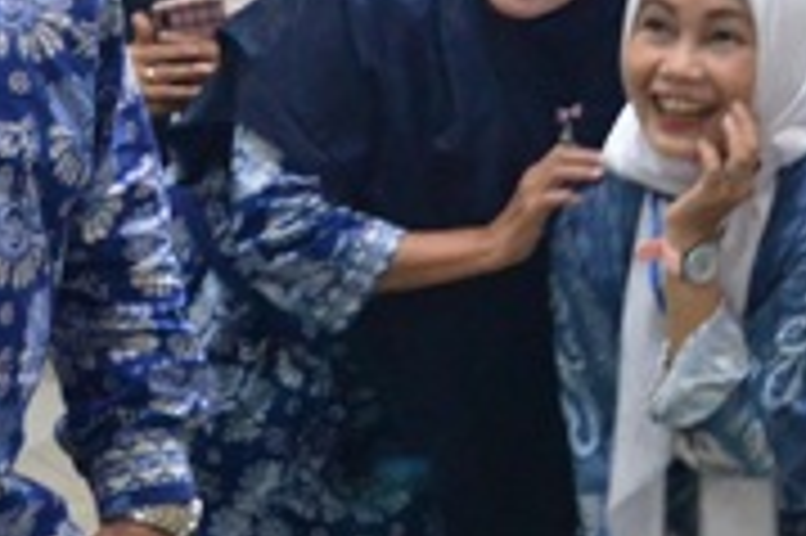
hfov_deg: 15.1
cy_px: -200
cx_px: 783
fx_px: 2997
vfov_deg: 10.0
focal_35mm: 134
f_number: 5.6
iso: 1600
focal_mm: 20
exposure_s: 1/30
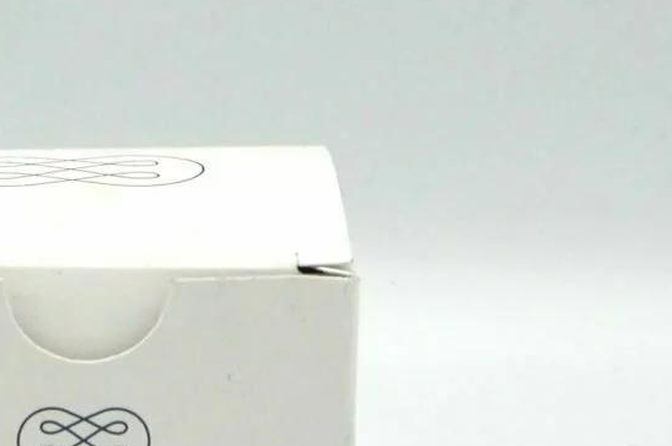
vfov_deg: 3.4
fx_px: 7586
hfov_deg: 5.1
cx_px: 84
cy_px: -68
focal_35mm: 407
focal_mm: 58
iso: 125
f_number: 8
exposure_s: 1/500
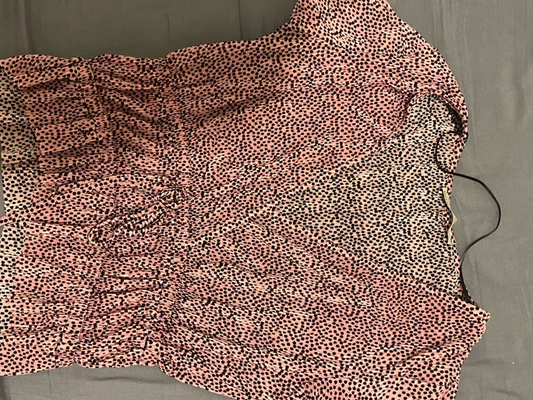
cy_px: 213
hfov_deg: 48.6
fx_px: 585
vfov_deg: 37.7
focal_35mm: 38
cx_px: 206
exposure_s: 1/25
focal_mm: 4.25
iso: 500
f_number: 1.8
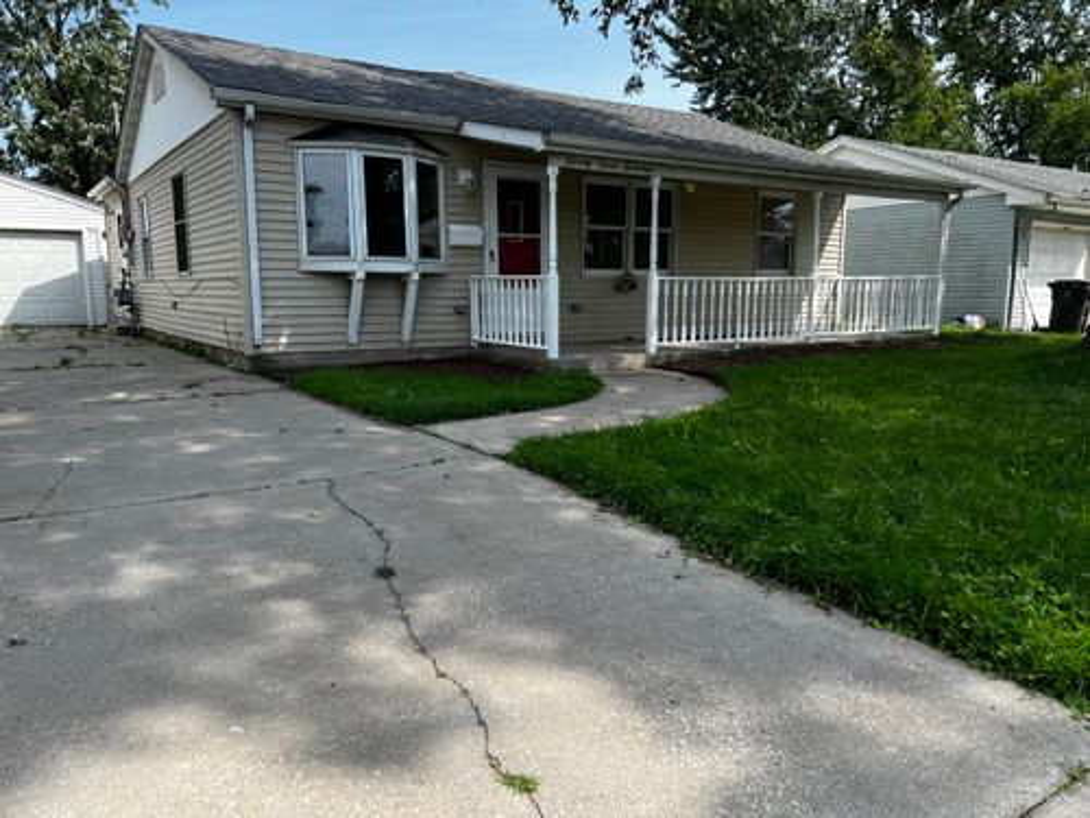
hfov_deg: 67.3
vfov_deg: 53.1
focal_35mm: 26
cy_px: 409
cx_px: 545
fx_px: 819
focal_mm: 5.7
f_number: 1.5
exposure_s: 1/2208
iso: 50
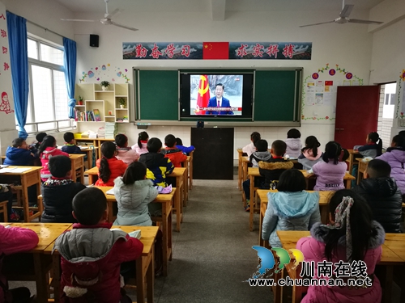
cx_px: 202
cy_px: 152
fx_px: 316
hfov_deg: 65.3
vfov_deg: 51.4
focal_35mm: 27
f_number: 2.2
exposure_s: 1/33.3
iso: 320
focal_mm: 4.5
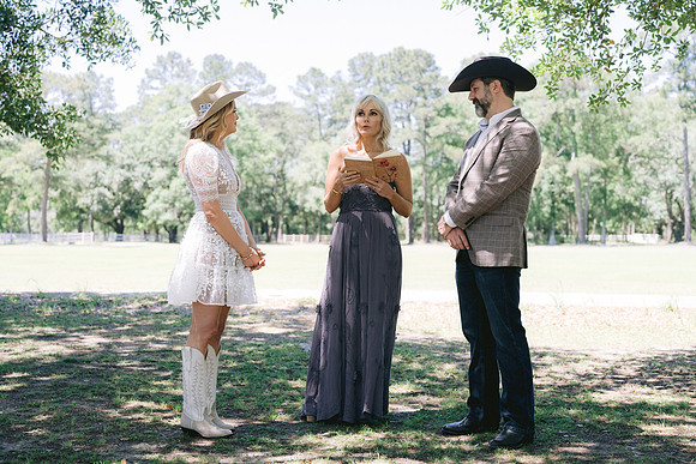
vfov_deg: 27.0
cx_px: 348
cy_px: 232
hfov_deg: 39.6
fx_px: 967
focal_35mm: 50
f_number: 3.5
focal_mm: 50
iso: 400
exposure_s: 1/640
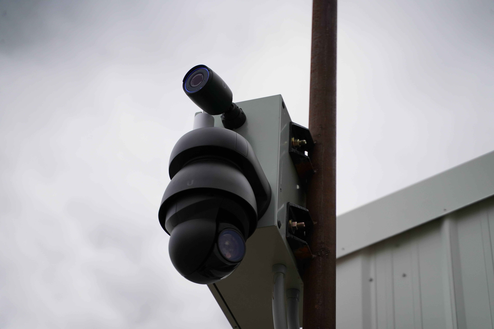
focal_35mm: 75
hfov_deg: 27.0
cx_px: 247
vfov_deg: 18.2
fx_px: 1029
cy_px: 164
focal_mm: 75
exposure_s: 1/8000
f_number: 2.8
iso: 1600
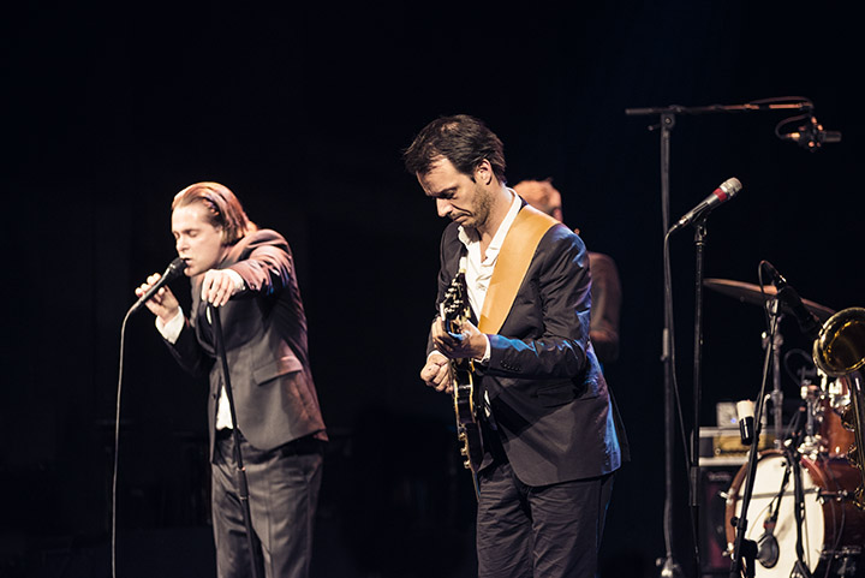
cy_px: 289
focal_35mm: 135
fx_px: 3246
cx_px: 432
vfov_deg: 10.2
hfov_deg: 15.2
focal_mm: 135
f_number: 2.8
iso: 1000
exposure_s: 1/200
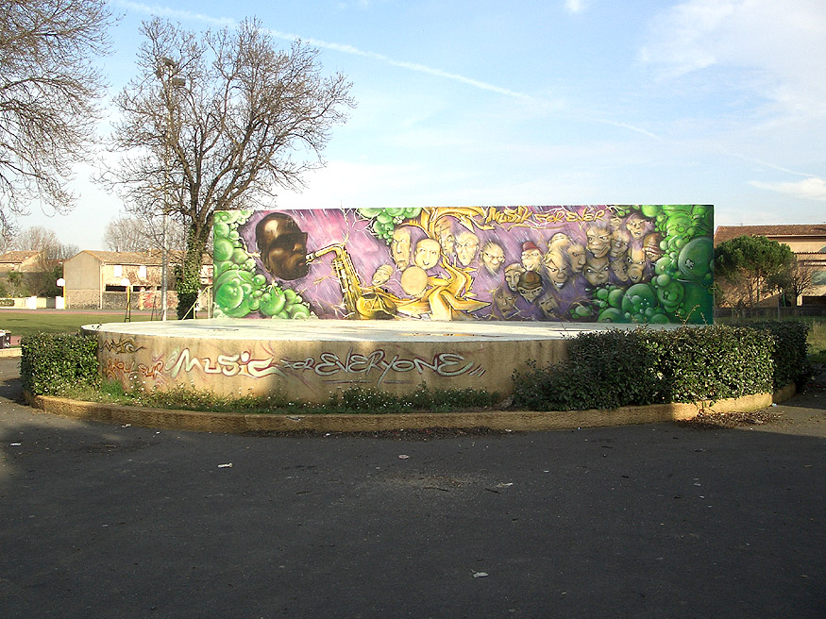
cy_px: 302
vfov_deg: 39.6
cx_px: 402
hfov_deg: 51.4
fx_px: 859
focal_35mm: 36
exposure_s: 1/320
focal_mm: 5.8
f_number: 4.3
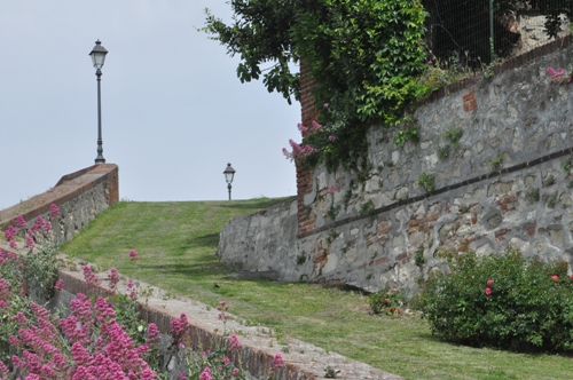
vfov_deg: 13.0
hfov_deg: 19.5
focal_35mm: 105
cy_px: 190
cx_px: 286
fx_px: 1669
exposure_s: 1/1600
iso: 2000
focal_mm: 70
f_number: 10
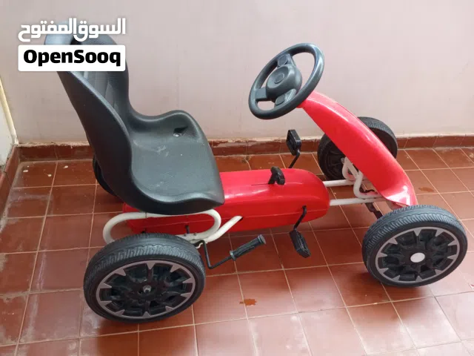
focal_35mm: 23
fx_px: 315
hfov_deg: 73.9
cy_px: 178
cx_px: 237
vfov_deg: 58.9
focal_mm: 4.15
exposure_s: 1/100
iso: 240
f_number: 1.6
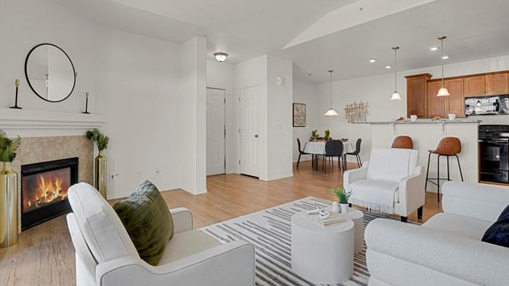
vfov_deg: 60.8
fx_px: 243
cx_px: 255
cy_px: 124
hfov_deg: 92.7
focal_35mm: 18
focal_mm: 17
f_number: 8
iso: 250
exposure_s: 1.3
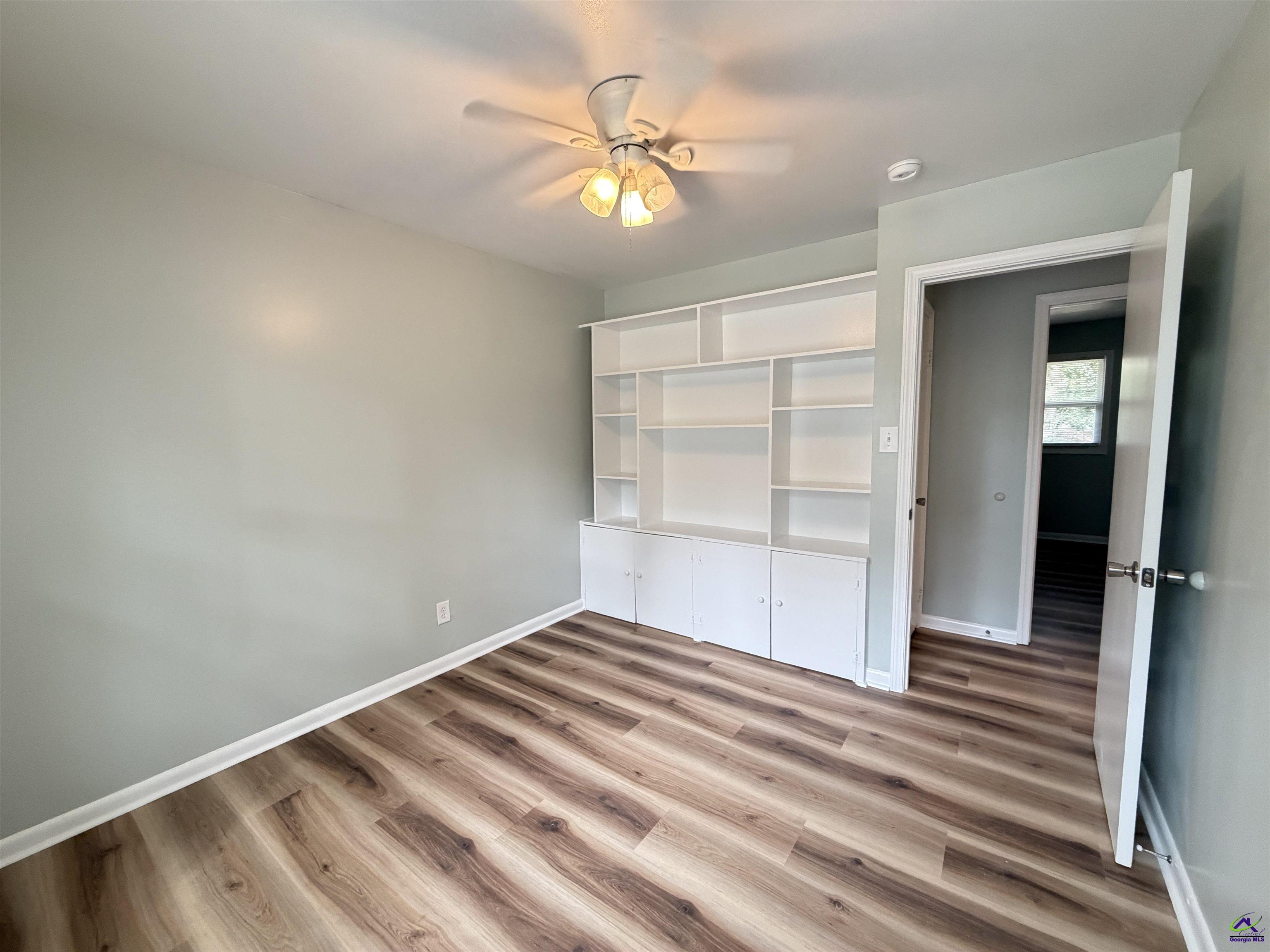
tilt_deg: -4.9
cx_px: 635
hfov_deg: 102.1
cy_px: 476
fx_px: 514
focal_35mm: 14
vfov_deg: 85.7
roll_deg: +1.2
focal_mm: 2.22
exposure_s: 1/60
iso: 500
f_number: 2.2
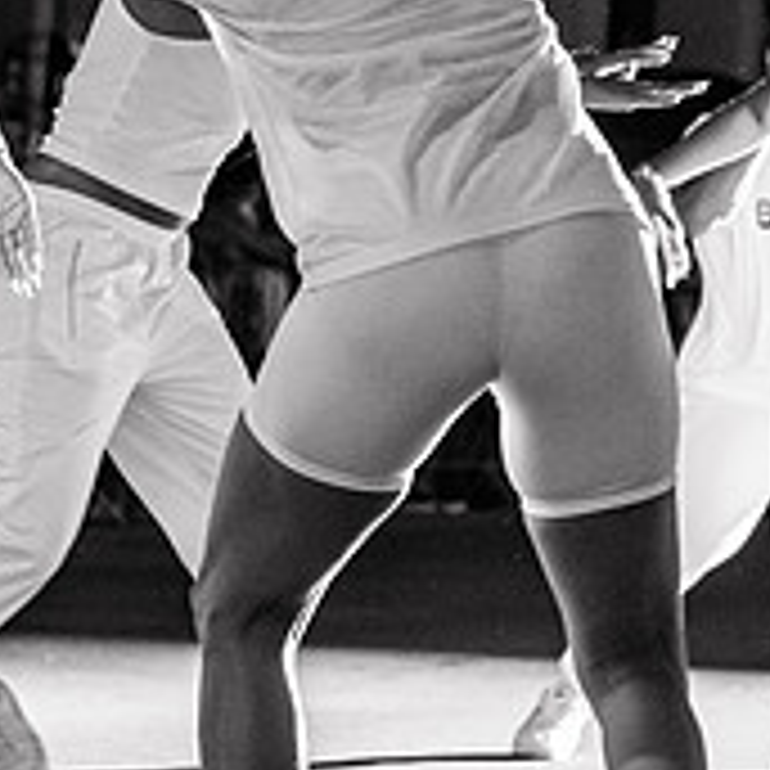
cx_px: 1094
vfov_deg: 8.1
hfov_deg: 8.0
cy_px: 383
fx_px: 5436
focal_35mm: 216
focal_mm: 50
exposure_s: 1/250
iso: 2000
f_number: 2.8
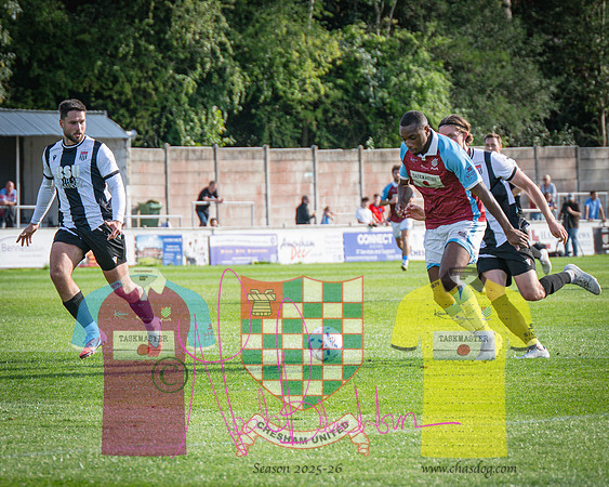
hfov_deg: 8.6
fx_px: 4073
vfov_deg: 6.8
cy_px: 230
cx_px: 354
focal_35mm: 226
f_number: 4
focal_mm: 98
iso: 200
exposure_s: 1/800
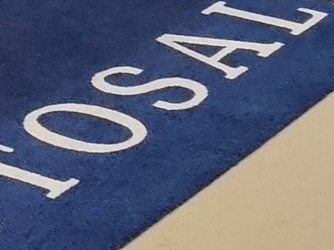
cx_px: -352
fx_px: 2016
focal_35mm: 209
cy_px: -282
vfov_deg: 6.8
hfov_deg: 8.9
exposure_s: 1/100
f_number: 1.9
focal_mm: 6.12
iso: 125
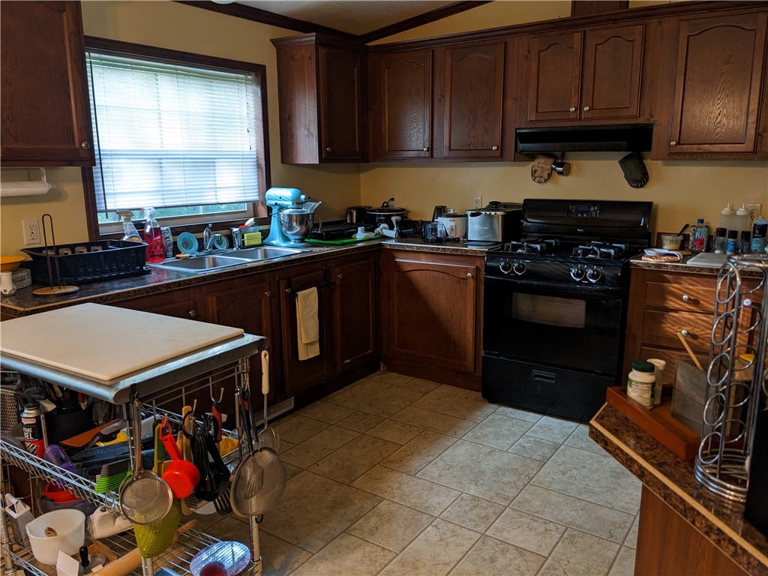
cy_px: 288
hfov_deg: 65.3
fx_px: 599
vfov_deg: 51.4
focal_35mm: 27
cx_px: 384
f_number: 1.73
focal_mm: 4.38
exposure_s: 1/24
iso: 128
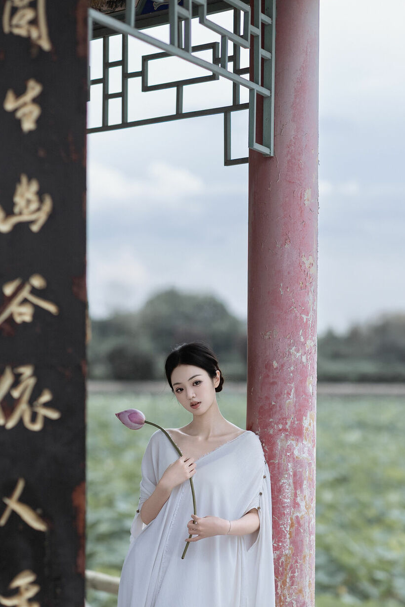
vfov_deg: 18.7
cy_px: 364
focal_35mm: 109
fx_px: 1839
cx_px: 224
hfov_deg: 12.6
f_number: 2
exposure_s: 1/1250
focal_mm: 85
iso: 200
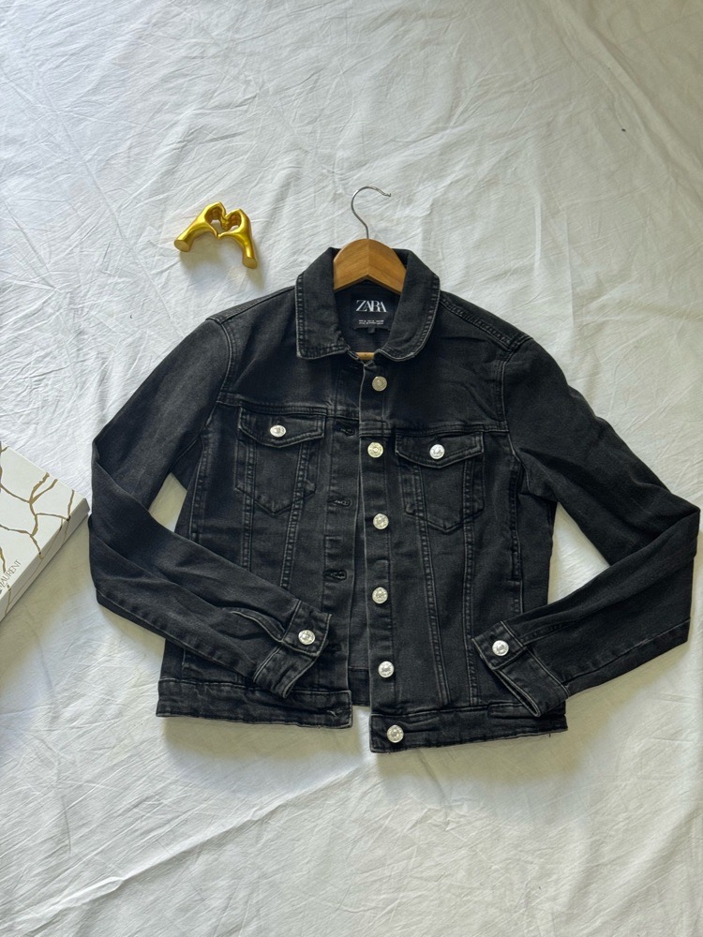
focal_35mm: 48
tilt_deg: -68.8
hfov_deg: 30.3
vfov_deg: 39.7
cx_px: 352
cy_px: 468
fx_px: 1300
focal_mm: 6.76
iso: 50
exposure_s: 1/50
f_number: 1.78
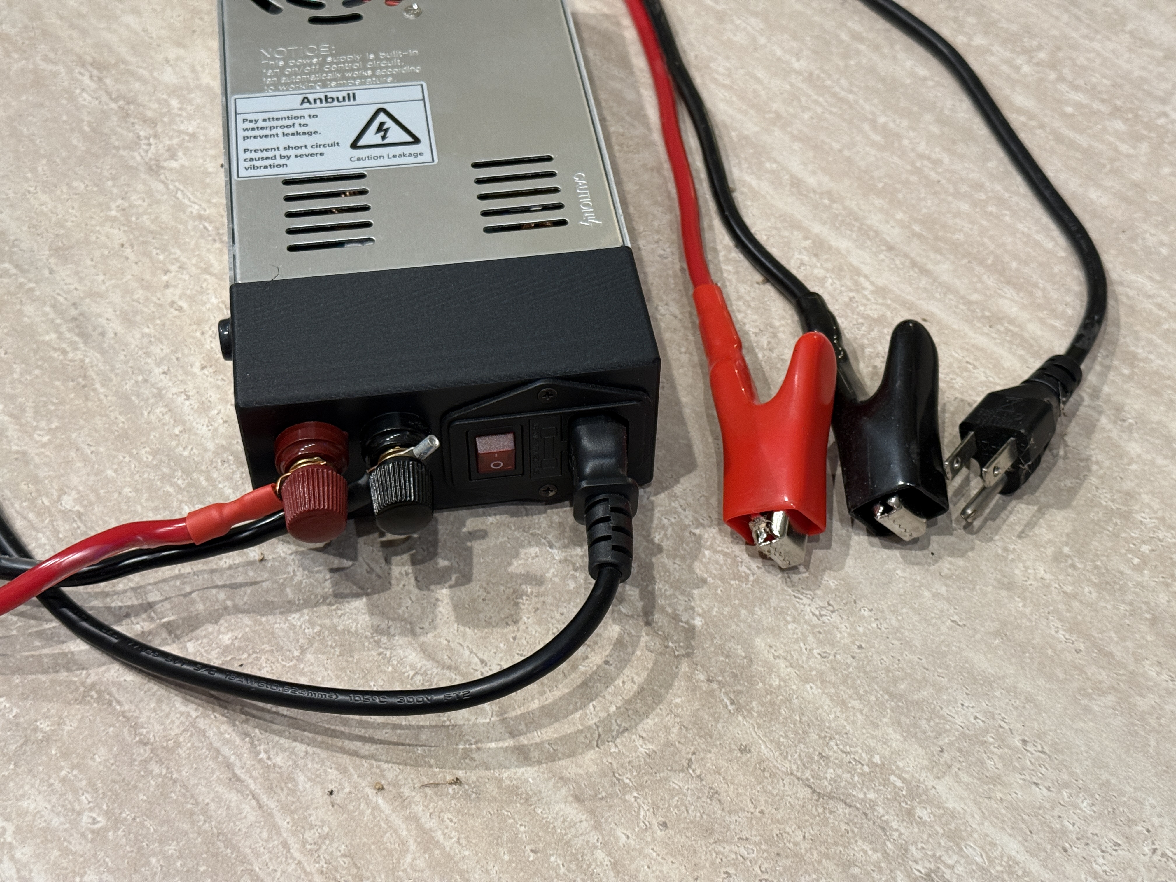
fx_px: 1631
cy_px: 441
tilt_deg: -49.6
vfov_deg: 30.3
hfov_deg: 39.7
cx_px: 588
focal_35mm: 48
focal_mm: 6.76
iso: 250
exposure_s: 1/60
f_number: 1.78
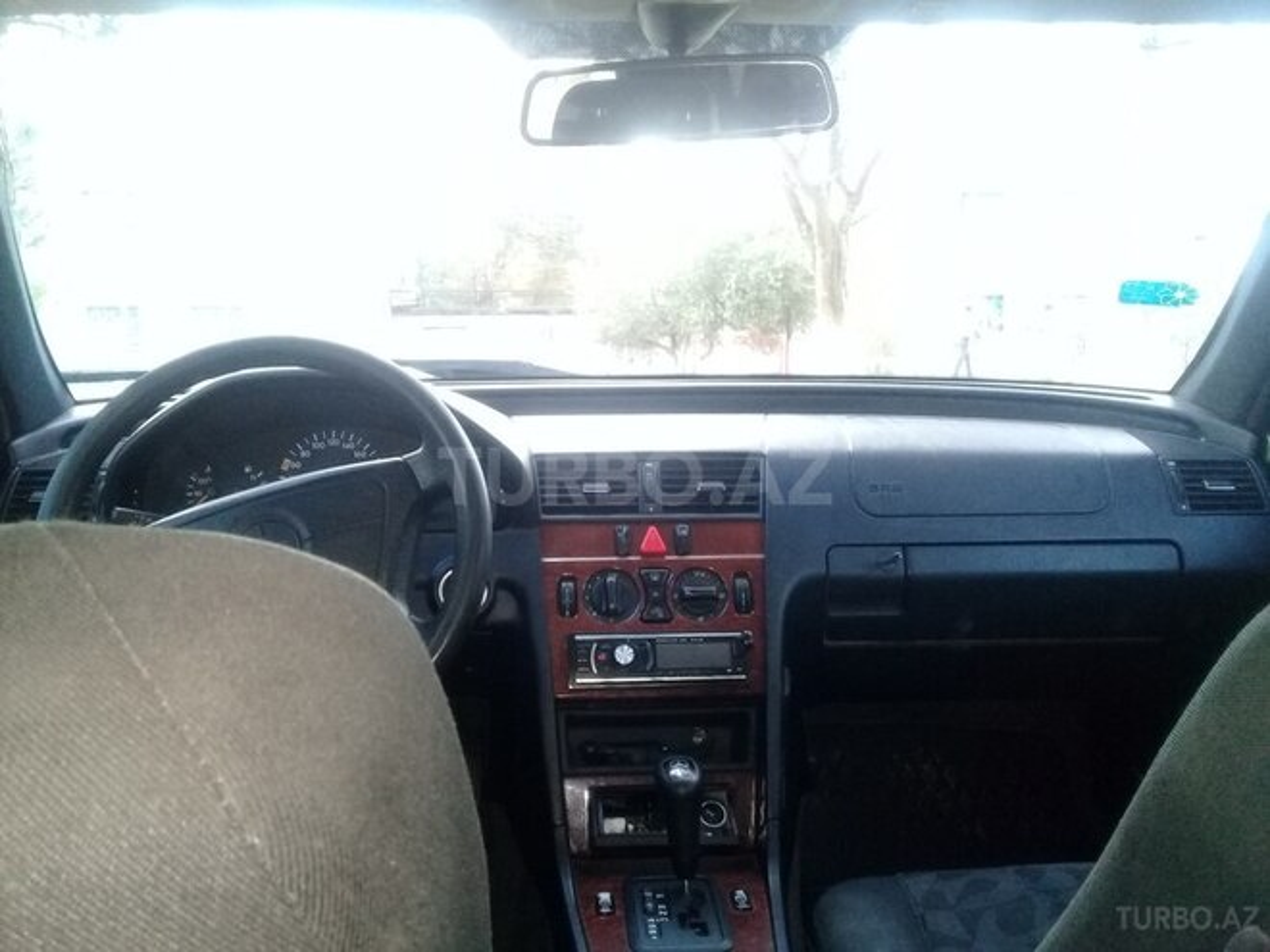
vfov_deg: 45.4
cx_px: 635
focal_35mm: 31
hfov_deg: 58.4
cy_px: 476
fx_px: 1137
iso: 250
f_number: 2.2
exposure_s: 1/33
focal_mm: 3.3
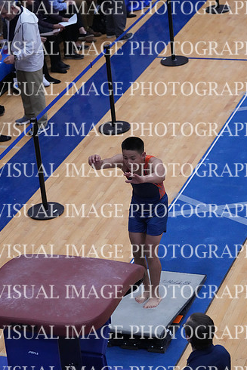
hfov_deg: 11.8
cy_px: 190
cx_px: 124
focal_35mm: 116
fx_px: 1193
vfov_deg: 17.6
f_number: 4
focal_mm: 98
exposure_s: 1/1000
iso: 10000
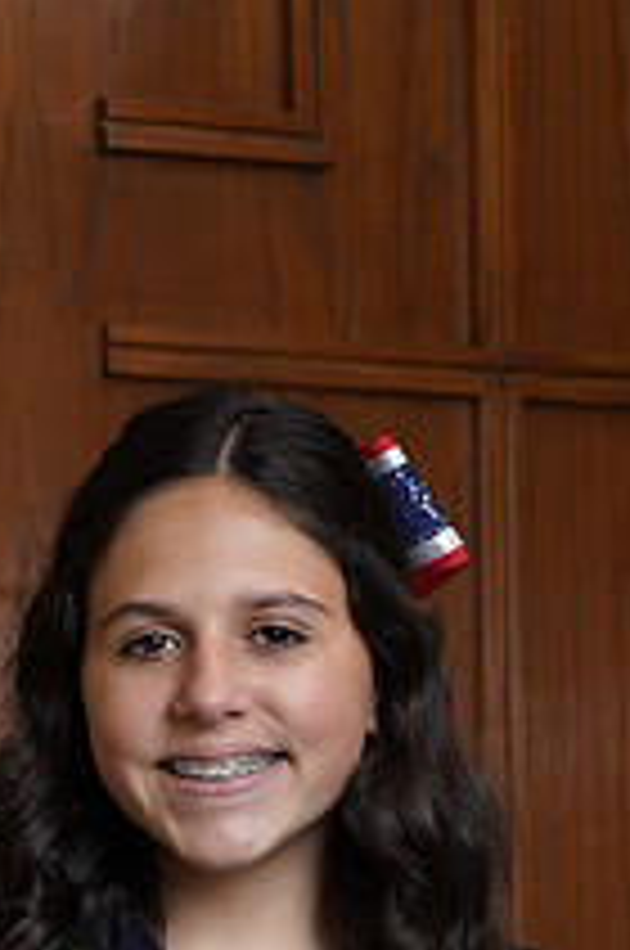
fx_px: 6162
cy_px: 1144
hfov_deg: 5.8
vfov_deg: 8.7
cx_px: 148
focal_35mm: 234
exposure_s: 1/250
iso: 200
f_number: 5.6
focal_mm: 85
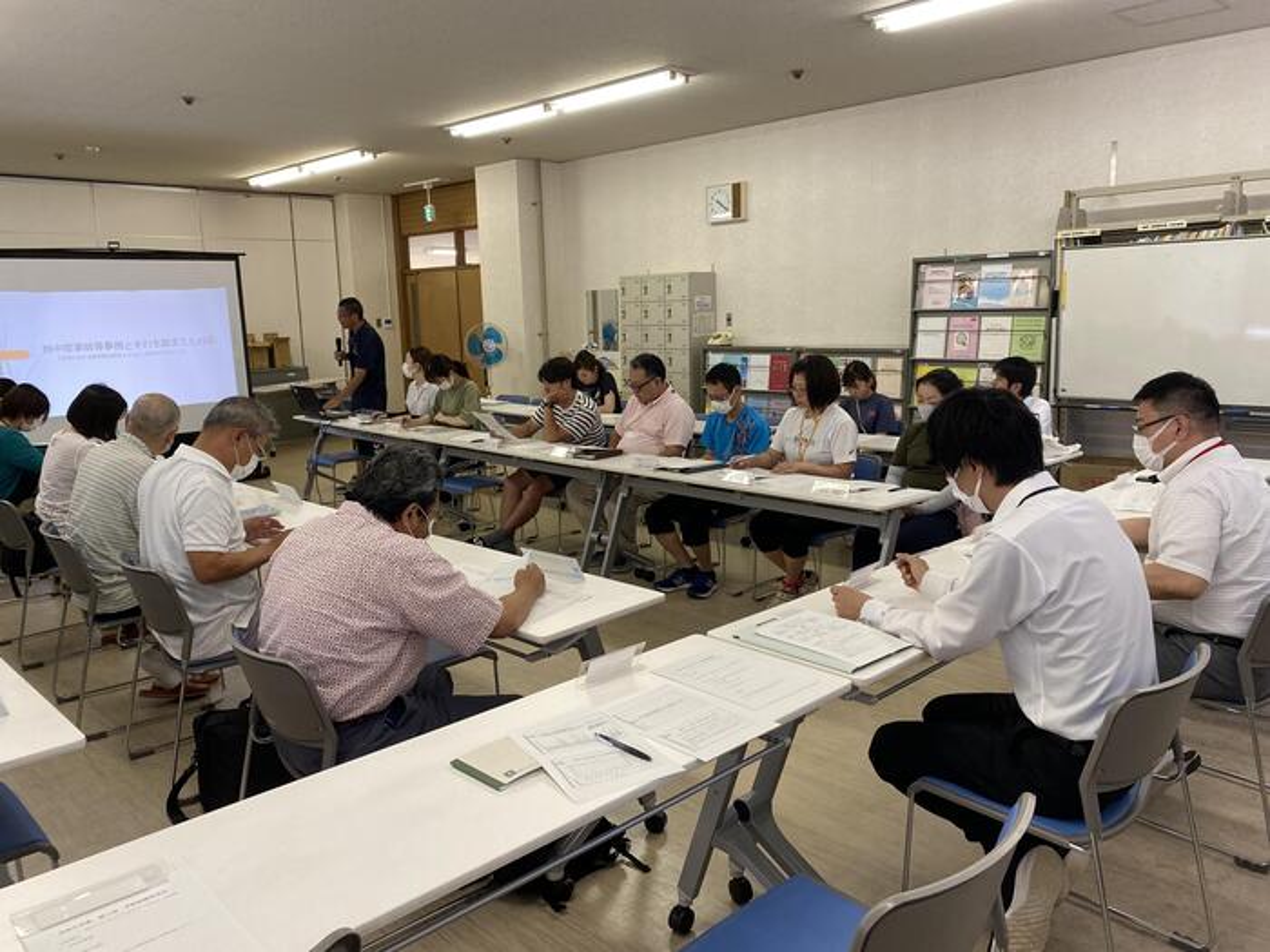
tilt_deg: -10.8
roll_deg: +1.4
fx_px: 954
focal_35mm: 26
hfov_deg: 67.3
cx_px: 635
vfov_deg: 53.1
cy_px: 476
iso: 125
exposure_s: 1/120
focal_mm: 4.25
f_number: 1.8
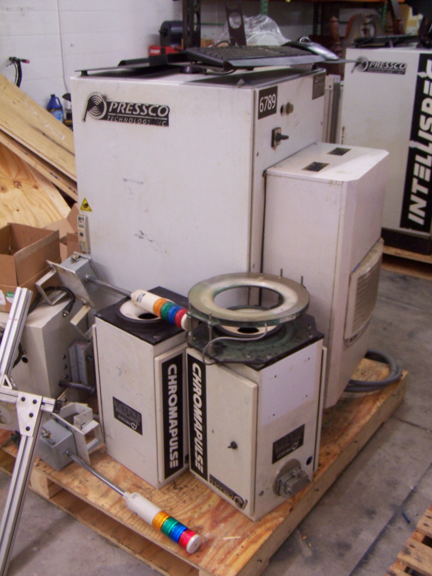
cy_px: 288
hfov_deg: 37.7
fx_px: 632
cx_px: 216
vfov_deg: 49.0
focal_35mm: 38
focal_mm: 6.3
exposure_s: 1/15
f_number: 2.8
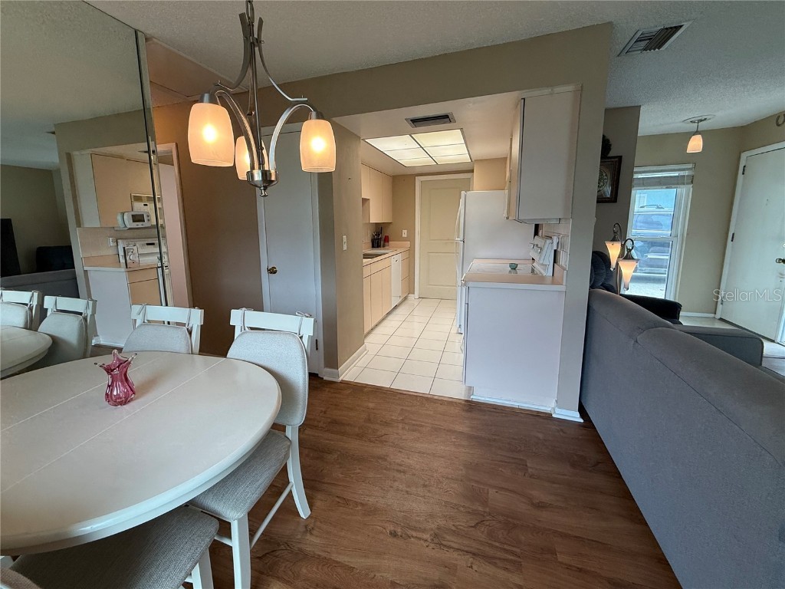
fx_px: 317
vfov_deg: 85.7
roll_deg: +0.5
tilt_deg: -9.5
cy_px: 294
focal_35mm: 14
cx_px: 392
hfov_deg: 102.1
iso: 100
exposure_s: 1/120
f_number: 2.2
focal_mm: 2.22
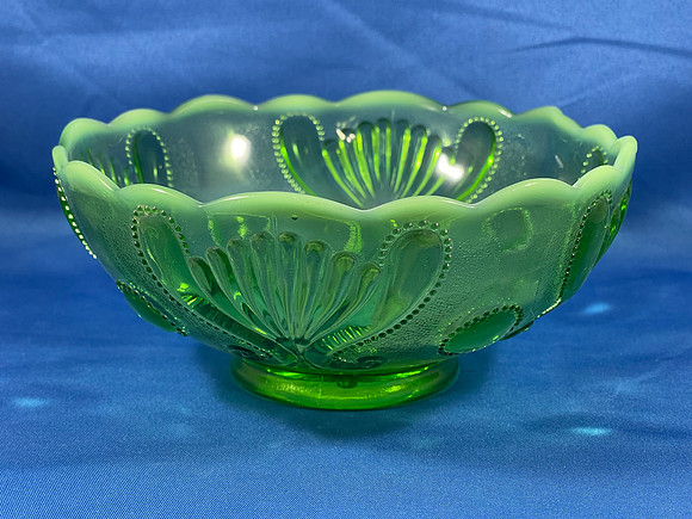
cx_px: 346
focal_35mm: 64
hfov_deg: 30.3
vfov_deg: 22.9
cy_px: 260
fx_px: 1279
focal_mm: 7.5
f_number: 2.2
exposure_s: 1/60
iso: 125
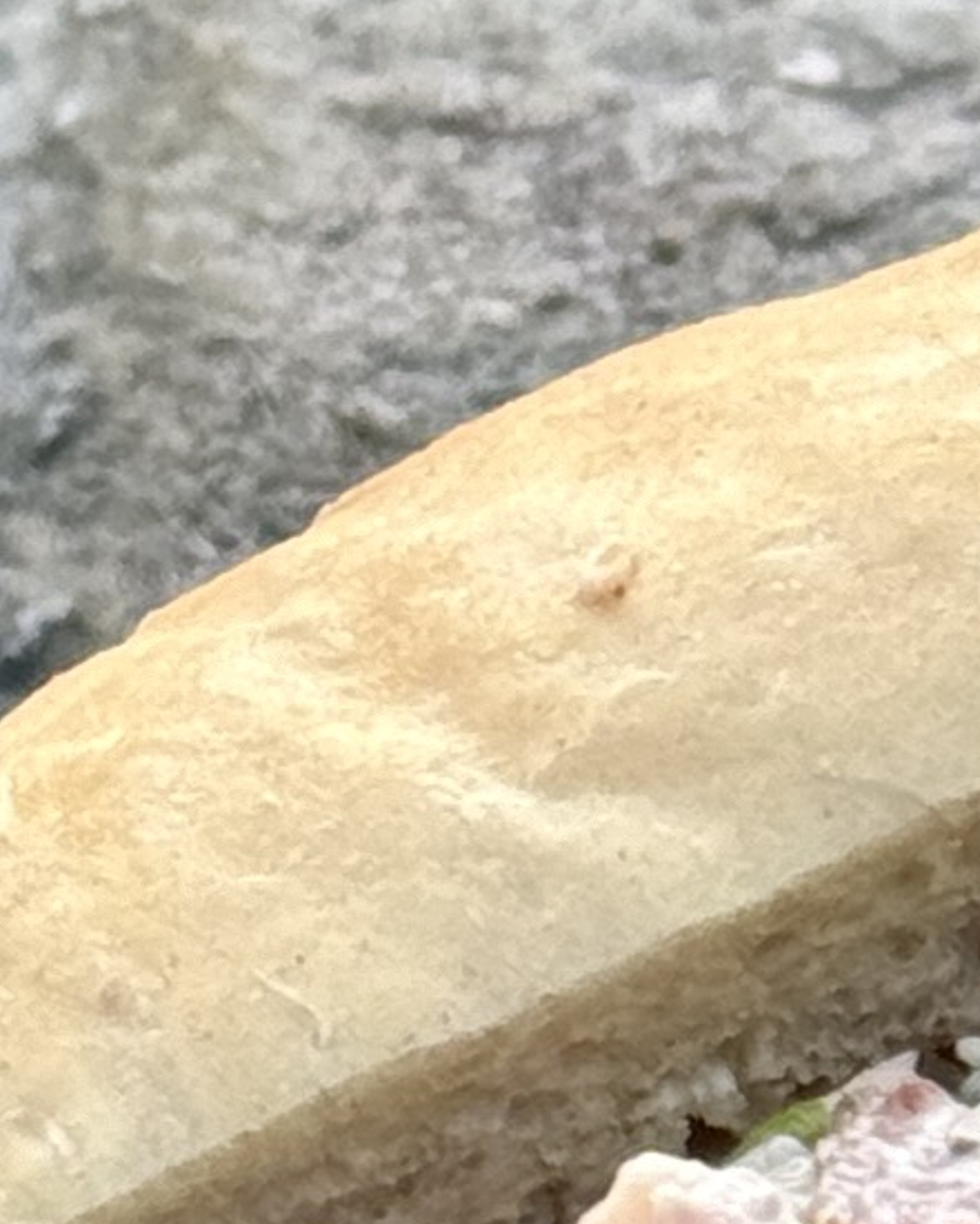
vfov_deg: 5.6
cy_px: 349
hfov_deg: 4.5
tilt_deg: -27.3
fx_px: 12432
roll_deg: +13.5
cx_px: 960
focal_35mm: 343
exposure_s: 1/995
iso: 64
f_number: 1.78
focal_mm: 6.76
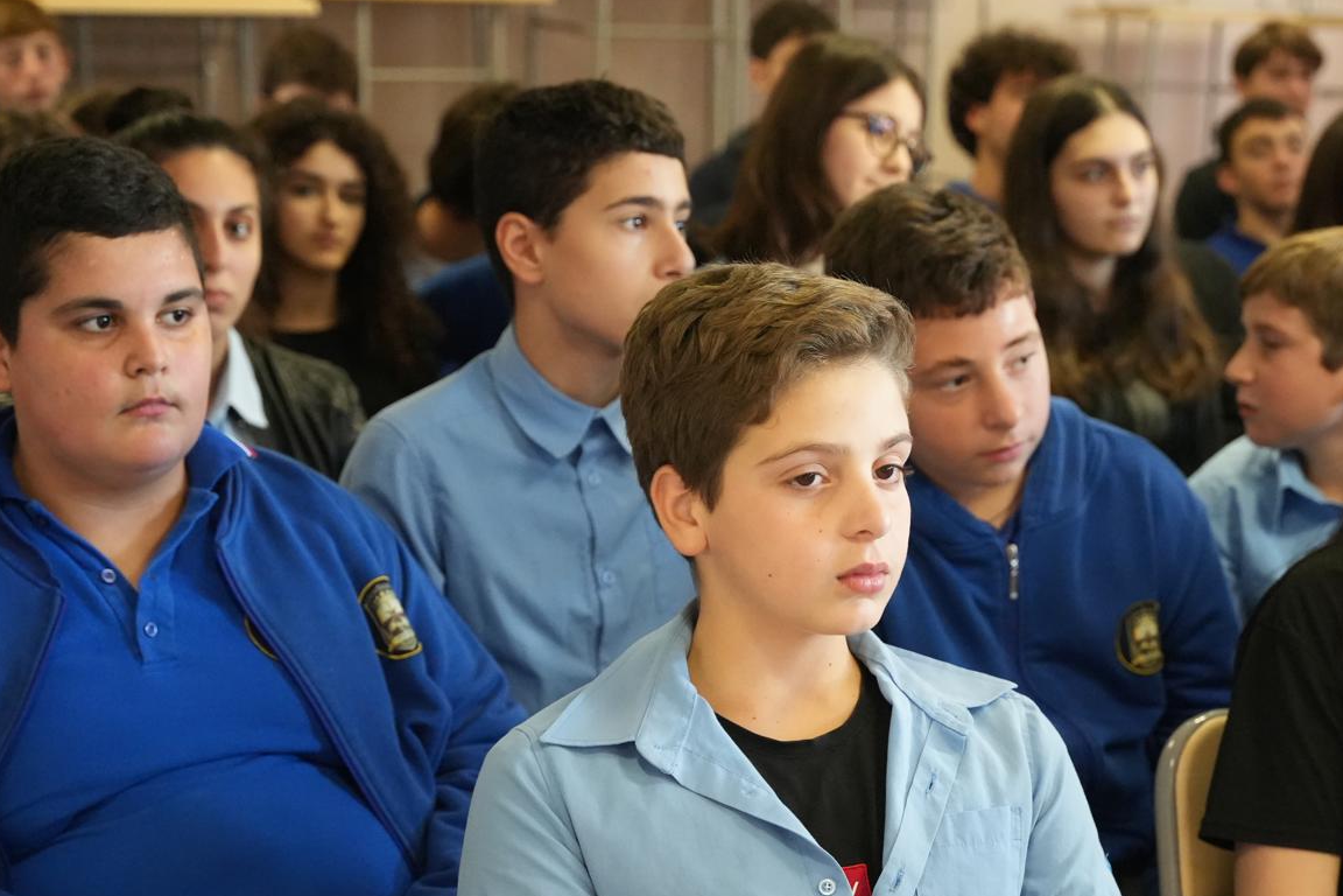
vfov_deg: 18.3
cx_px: 809
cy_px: 634
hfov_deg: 27.3
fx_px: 2763
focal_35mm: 74
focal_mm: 48.7
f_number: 3.5
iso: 6400
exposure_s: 1/160
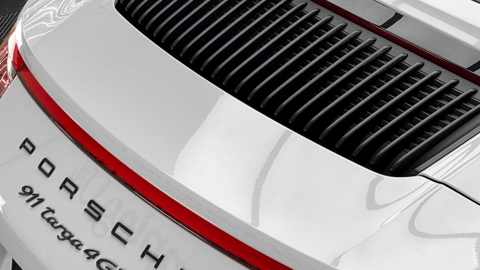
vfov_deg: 12.2
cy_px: 218
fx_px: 1260
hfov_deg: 21.6
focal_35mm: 99
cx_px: 225
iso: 40
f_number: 2
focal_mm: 6
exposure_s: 1/115
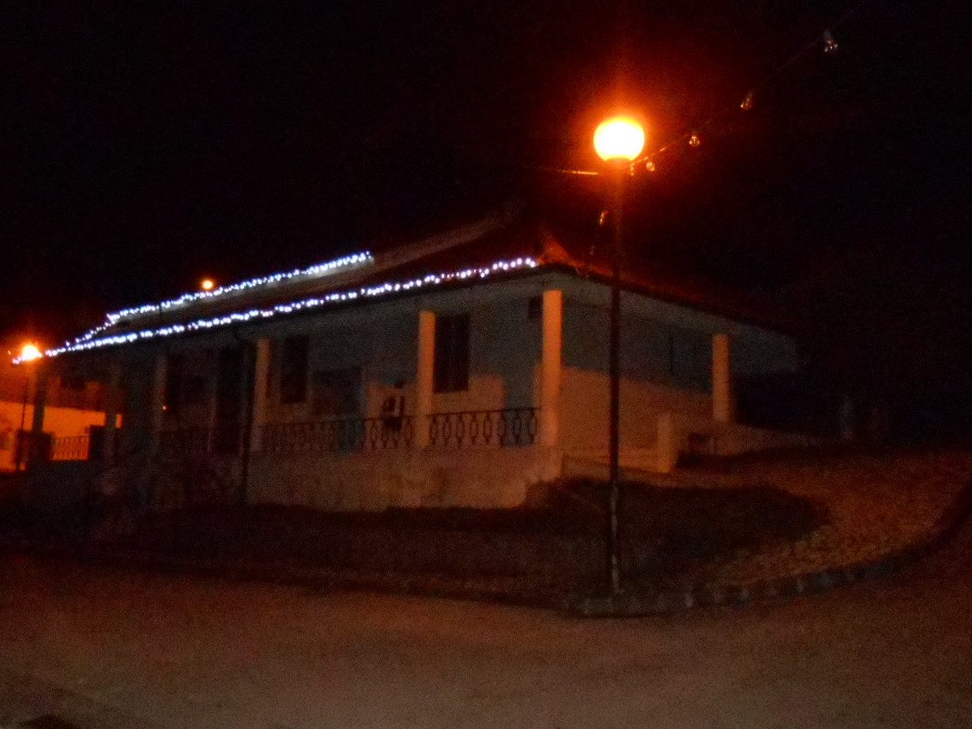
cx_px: 370
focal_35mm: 40
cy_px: 314
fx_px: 1123
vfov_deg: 35.9
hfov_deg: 46.4
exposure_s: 1/25
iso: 1600
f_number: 3.8
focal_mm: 5.3
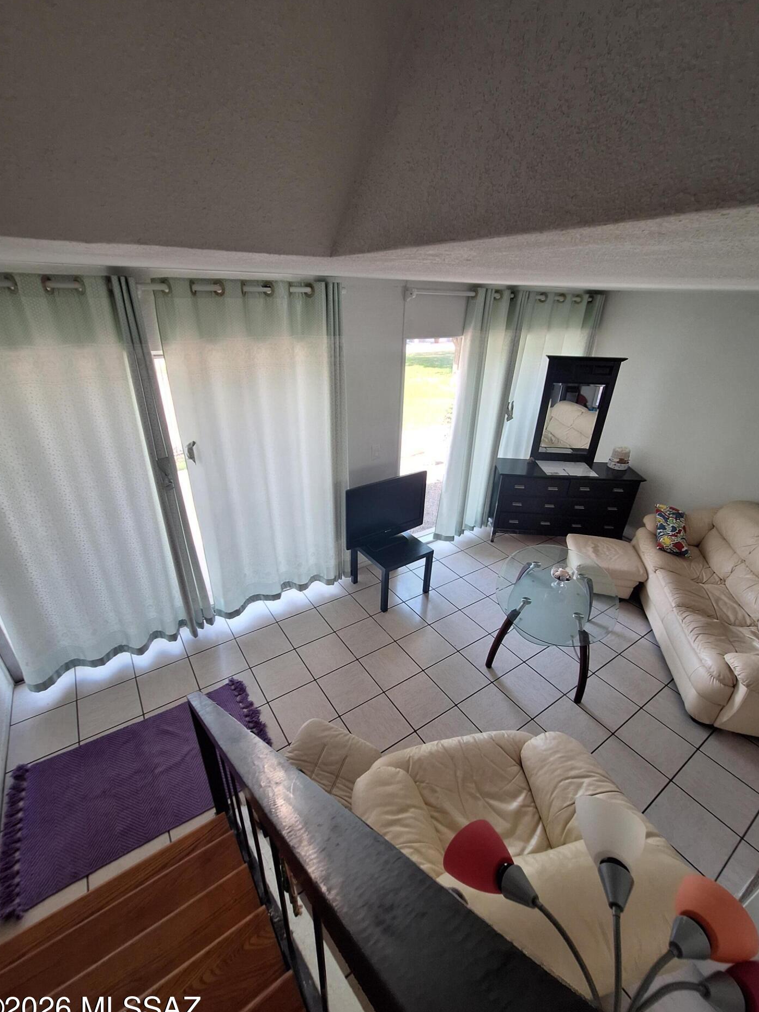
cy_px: 513
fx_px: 409
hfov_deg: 85.7
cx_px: 387
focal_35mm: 14
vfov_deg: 102.1
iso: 64
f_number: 2.2
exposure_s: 1/40
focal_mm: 1.74
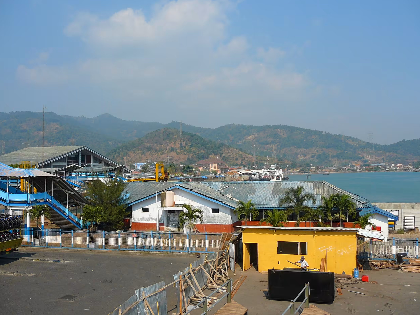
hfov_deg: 51.4
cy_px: 155
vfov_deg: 39.7
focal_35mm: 36
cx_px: 209
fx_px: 437
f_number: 5
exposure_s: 1/500
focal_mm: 5.2
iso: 80
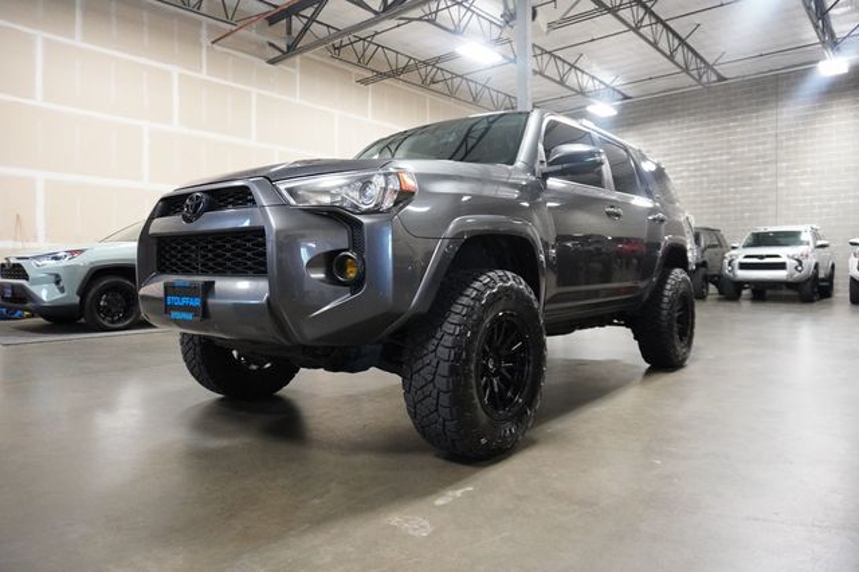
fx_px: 572
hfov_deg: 73.8
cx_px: 430
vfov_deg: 53.1
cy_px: 286
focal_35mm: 24
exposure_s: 1/160
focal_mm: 16
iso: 5000
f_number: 3.5
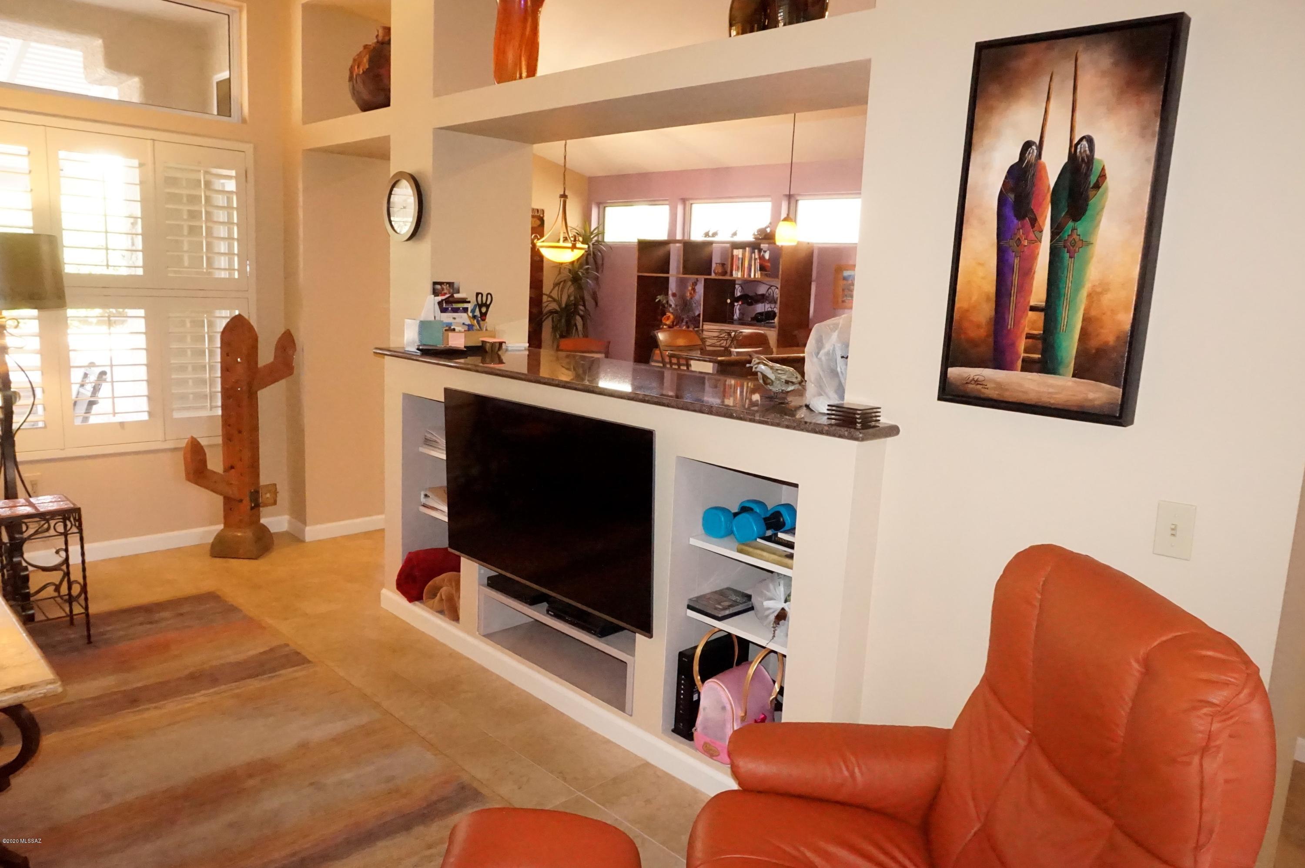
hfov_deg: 73.8
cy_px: 434
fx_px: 869
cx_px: 652
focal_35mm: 24
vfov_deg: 53.1
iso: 8000
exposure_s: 1/100
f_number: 8
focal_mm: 16
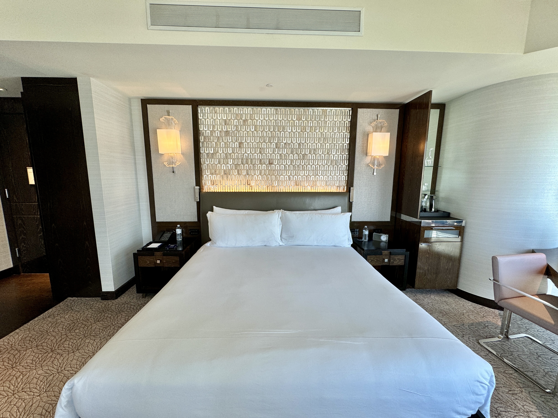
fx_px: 226
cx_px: 279
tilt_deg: -9.6
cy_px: 209
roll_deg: -0.7
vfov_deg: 85.7
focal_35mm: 14
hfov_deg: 102.1
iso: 100
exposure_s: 1/120
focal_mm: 2.22
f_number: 2.2
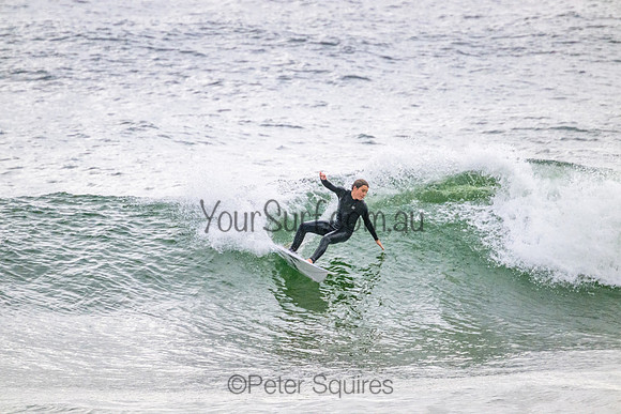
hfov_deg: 2.6
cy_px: 207
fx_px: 13803
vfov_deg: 1.7
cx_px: 310
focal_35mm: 800
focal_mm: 800
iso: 5000
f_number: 11
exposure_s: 1/2000
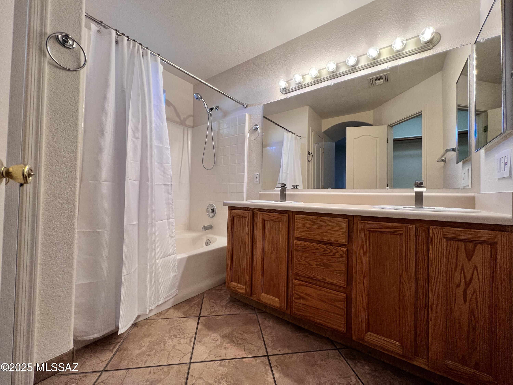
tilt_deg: +1.2
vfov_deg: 89.9
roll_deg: -1.7
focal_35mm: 13
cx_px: 256
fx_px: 193
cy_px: 192
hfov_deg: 106.2
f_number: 1.8
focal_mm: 1.57
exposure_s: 1/120
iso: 200
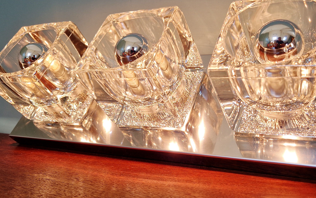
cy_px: 99
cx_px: 172
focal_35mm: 38
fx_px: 327
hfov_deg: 51.5
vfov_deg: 33.6
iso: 50
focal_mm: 5.4
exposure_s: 1/119
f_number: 1.8
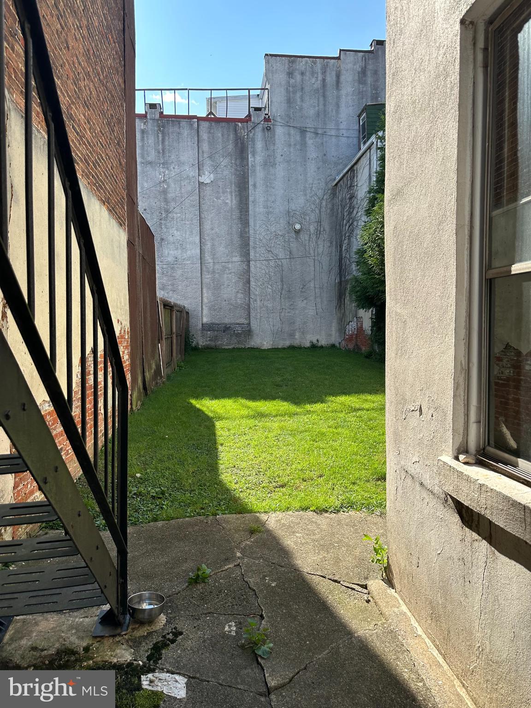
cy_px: 354
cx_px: 266
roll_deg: -0.7
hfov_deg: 56.8
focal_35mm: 24
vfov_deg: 71.6
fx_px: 491
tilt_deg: -2.5
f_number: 1.78
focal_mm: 6.86
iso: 80
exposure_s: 1/1845
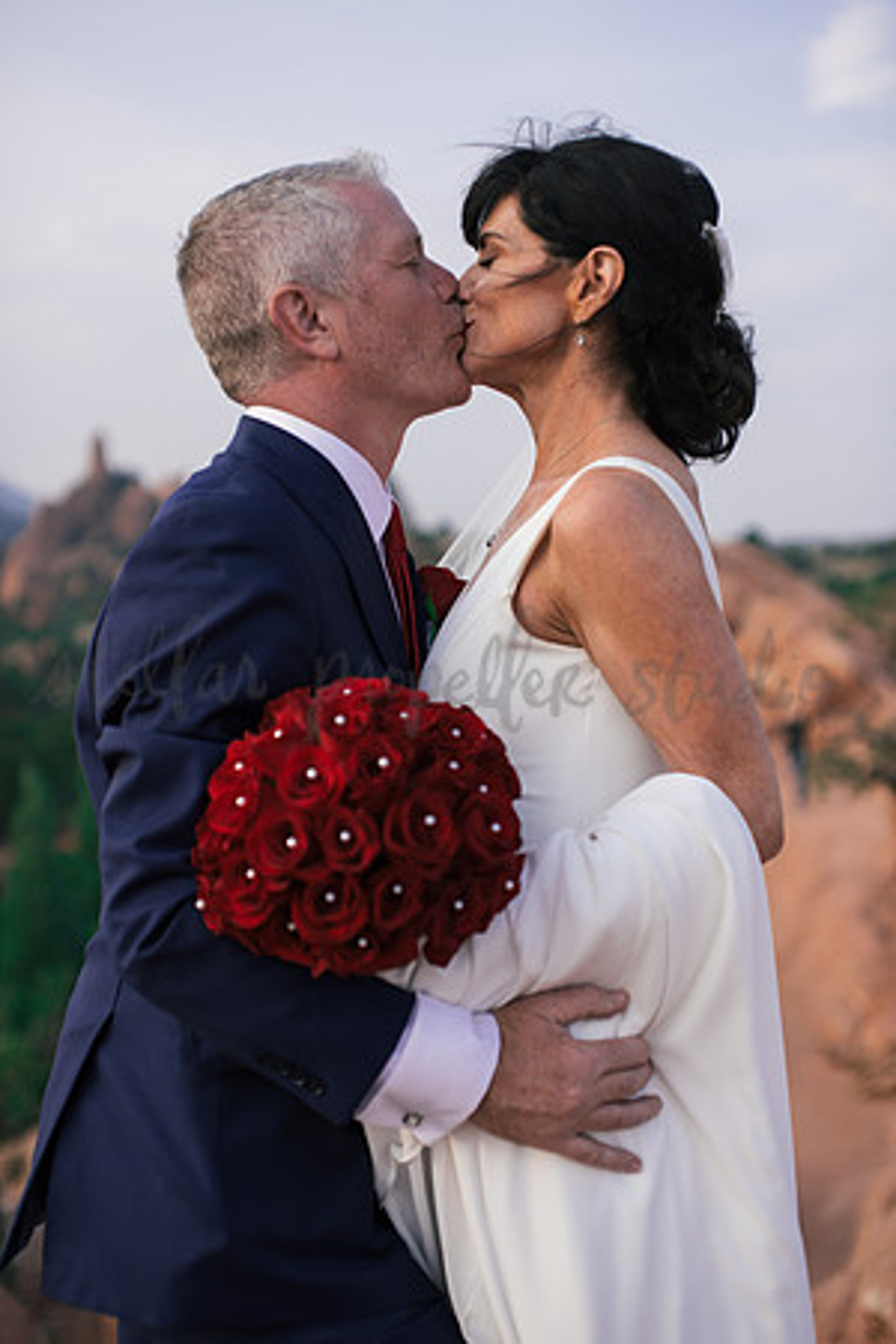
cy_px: 672
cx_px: 448
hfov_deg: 27.0
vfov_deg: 39.6
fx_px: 1867
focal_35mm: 50
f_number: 2.5
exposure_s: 1/1250
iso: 125
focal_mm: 50
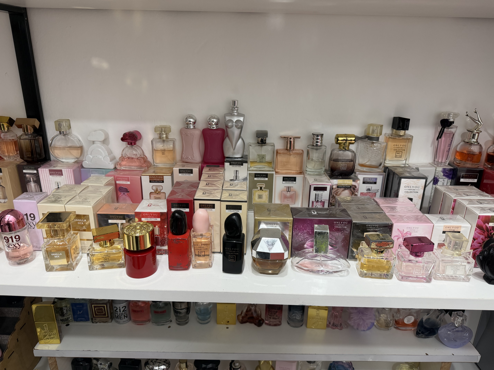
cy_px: 185
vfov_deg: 56.8
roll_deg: -2.0
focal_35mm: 24
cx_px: 247
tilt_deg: -19.9
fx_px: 343
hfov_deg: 71.6
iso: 160
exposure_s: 1/100
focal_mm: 6.76
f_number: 1.78
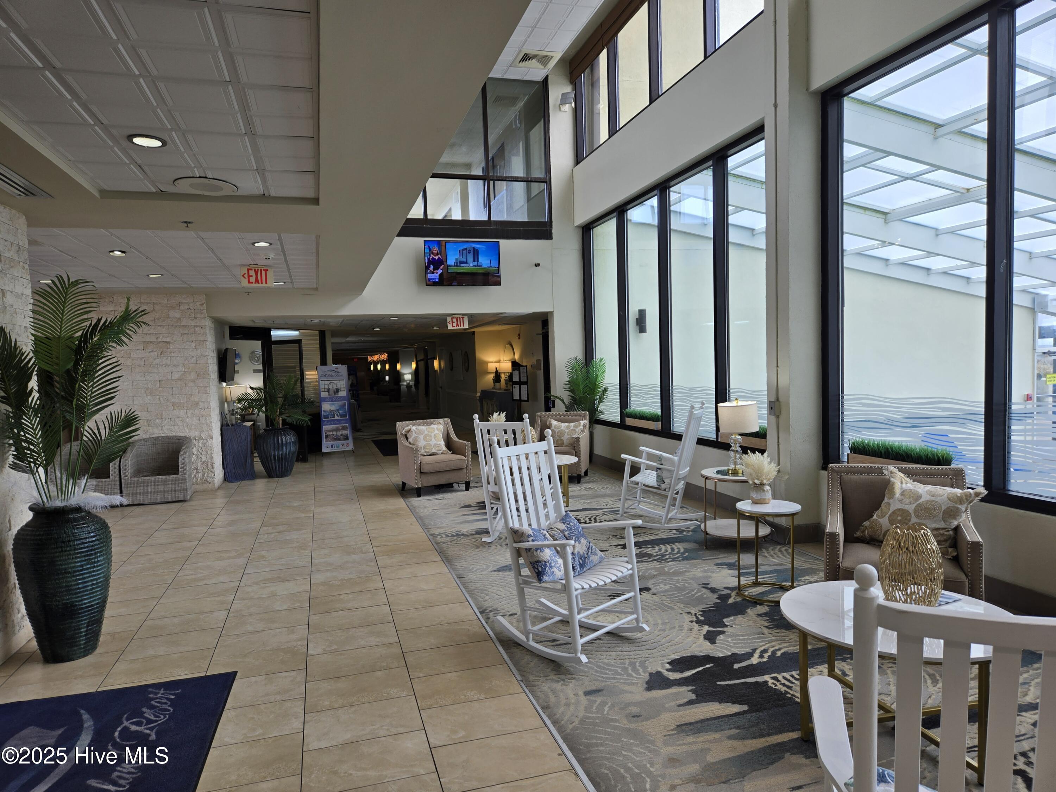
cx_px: 528
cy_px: 396
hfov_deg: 73.9
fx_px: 702
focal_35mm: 23
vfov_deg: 58.9
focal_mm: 5.4
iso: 25
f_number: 1.8
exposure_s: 1/131
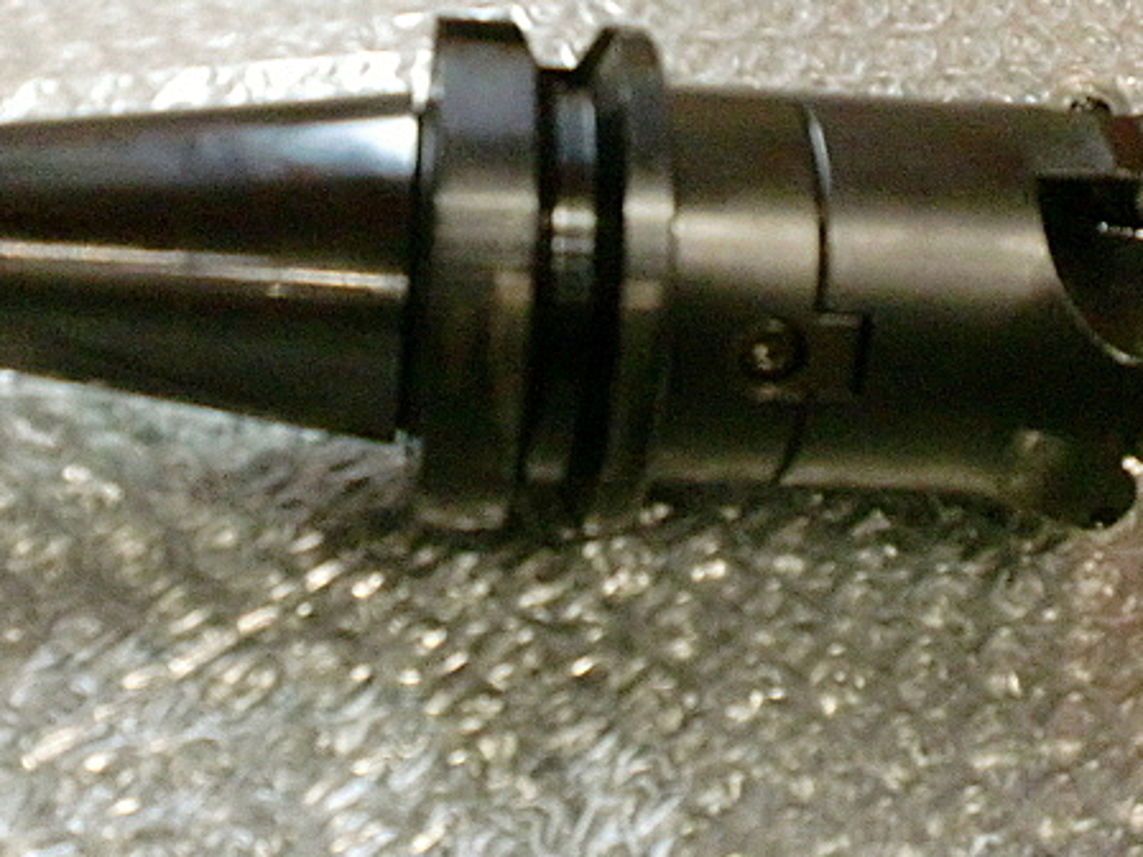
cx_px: 554
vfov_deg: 28.9
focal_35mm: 50
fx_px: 1651
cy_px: 281
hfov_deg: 38.2
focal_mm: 6.3
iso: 800
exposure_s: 1/60
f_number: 3.1
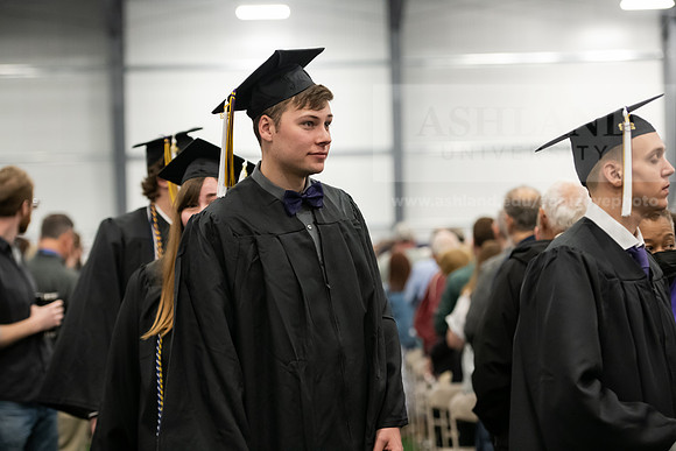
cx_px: 338
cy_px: 226
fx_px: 1878
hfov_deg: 20.4
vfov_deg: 13.7
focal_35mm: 100
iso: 3200
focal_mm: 100
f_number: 3.2
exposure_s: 1/200
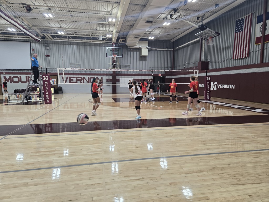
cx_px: 134
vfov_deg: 58.9
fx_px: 179
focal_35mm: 23
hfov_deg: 73.9
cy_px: 101
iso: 125
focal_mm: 5.4
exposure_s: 1/120
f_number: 1.8
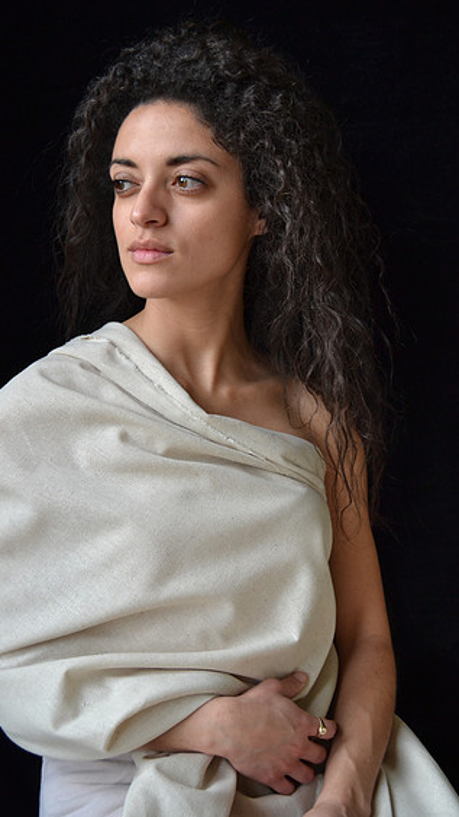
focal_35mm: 42
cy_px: 410
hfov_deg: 28.3
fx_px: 909
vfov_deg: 48.4
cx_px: 211
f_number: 4.5
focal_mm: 26
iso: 400
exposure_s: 1/80
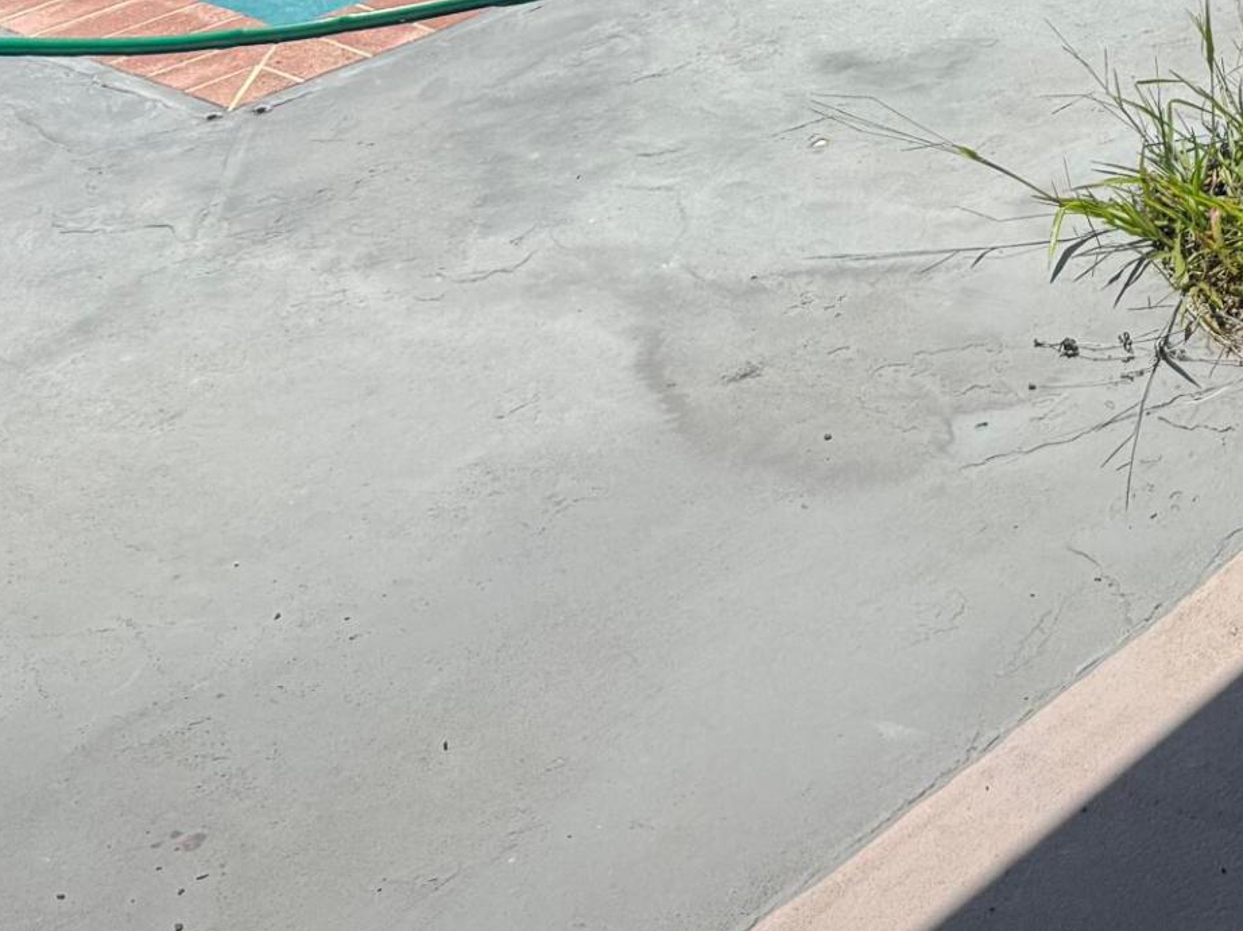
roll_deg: +1.8
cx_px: 1708
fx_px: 2692
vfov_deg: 17.7
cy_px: -441
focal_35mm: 75
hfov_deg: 22.6
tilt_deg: -14.0
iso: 80
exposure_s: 1/5814
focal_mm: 6.76
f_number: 1.78
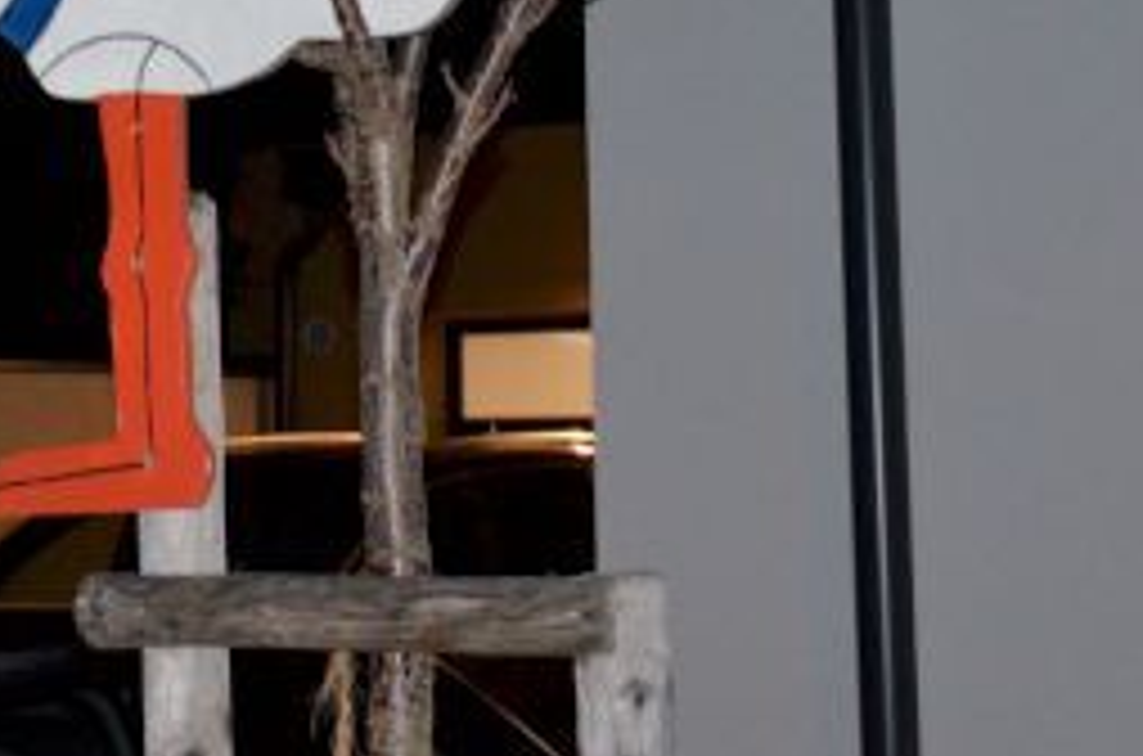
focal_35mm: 100
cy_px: -4
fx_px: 3167
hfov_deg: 20.2
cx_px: 202
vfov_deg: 13.4
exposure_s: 1/60
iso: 3200
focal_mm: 26
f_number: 4
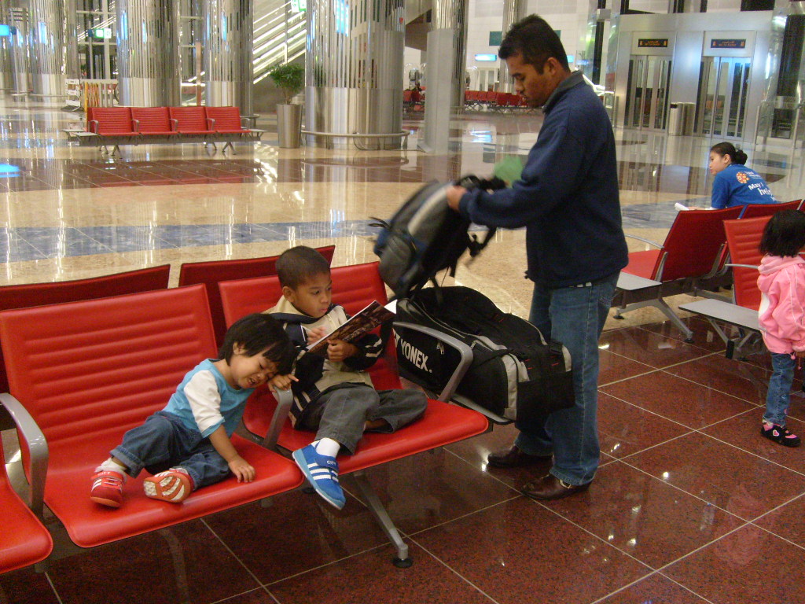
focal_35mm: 35
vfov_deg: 40.7
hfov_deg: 52.6
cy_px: 302
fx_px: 814
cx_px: 402
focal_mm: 5.8
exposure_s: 1/45
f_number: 2.8
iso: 400
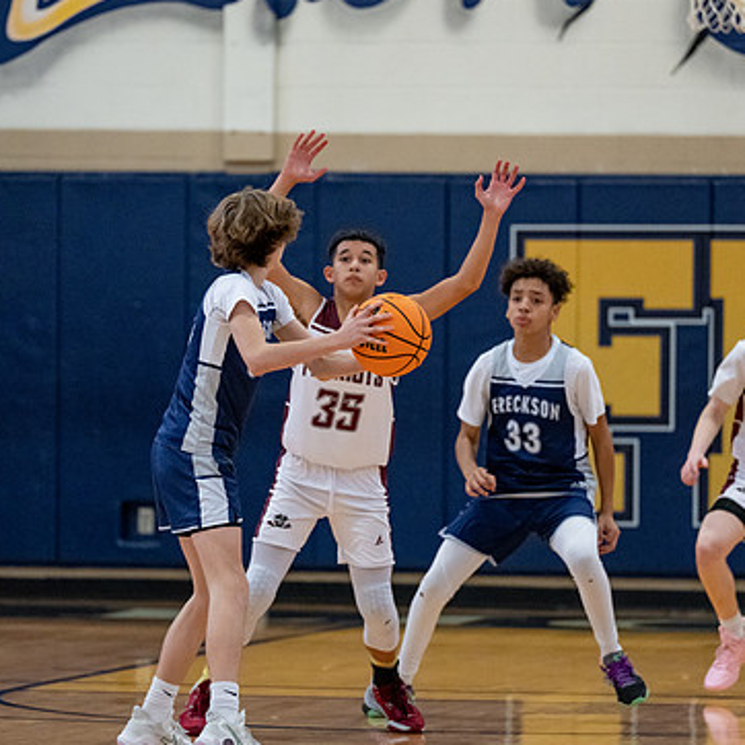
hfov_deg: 6.0
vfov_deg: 6.0
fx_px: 7110
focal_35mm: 292
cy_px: 386
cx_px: 335
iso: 5000
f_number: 2.8
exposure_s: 1/1000
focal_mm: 200
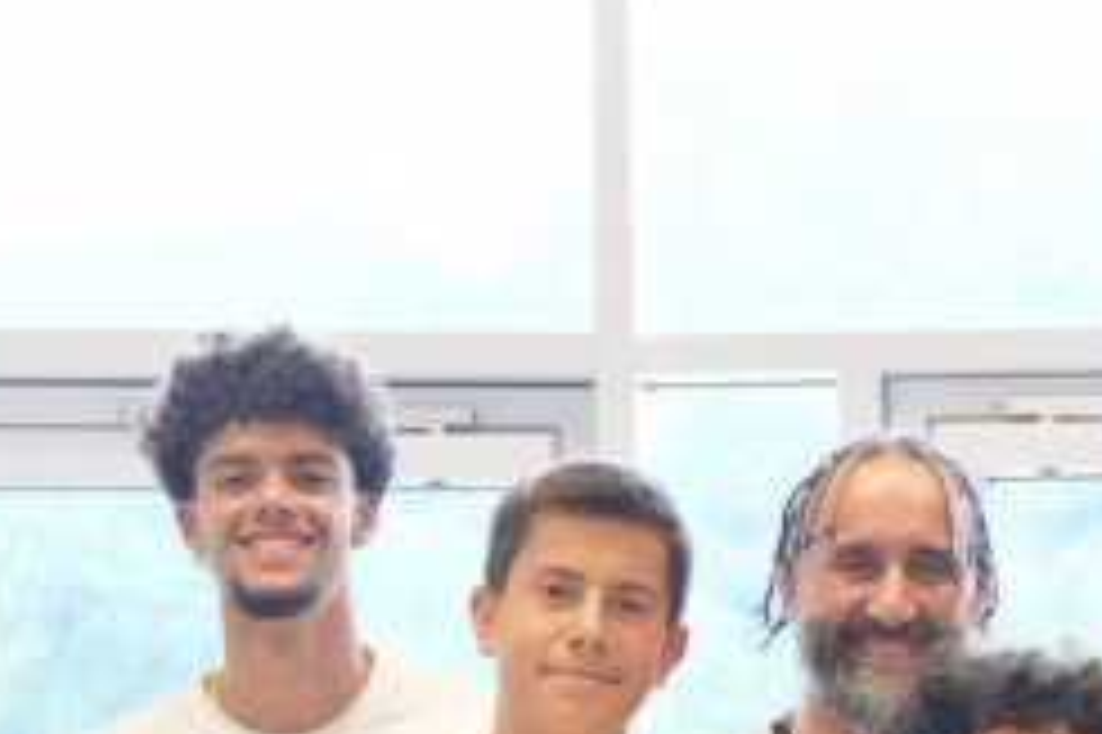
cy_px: 957
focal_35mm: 137
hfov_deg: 14.5
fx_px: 4191
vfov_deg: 9.8
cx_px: 1304
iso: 1250
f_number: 2.8
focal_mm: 28
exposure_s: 1/200
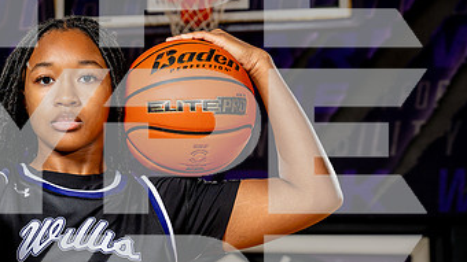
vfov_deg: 13.0
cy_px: 142
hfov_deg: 22.5
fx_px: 1151
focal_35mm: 93
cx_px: 77
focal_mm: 52
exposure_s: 1/250
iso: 320
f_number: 5.6
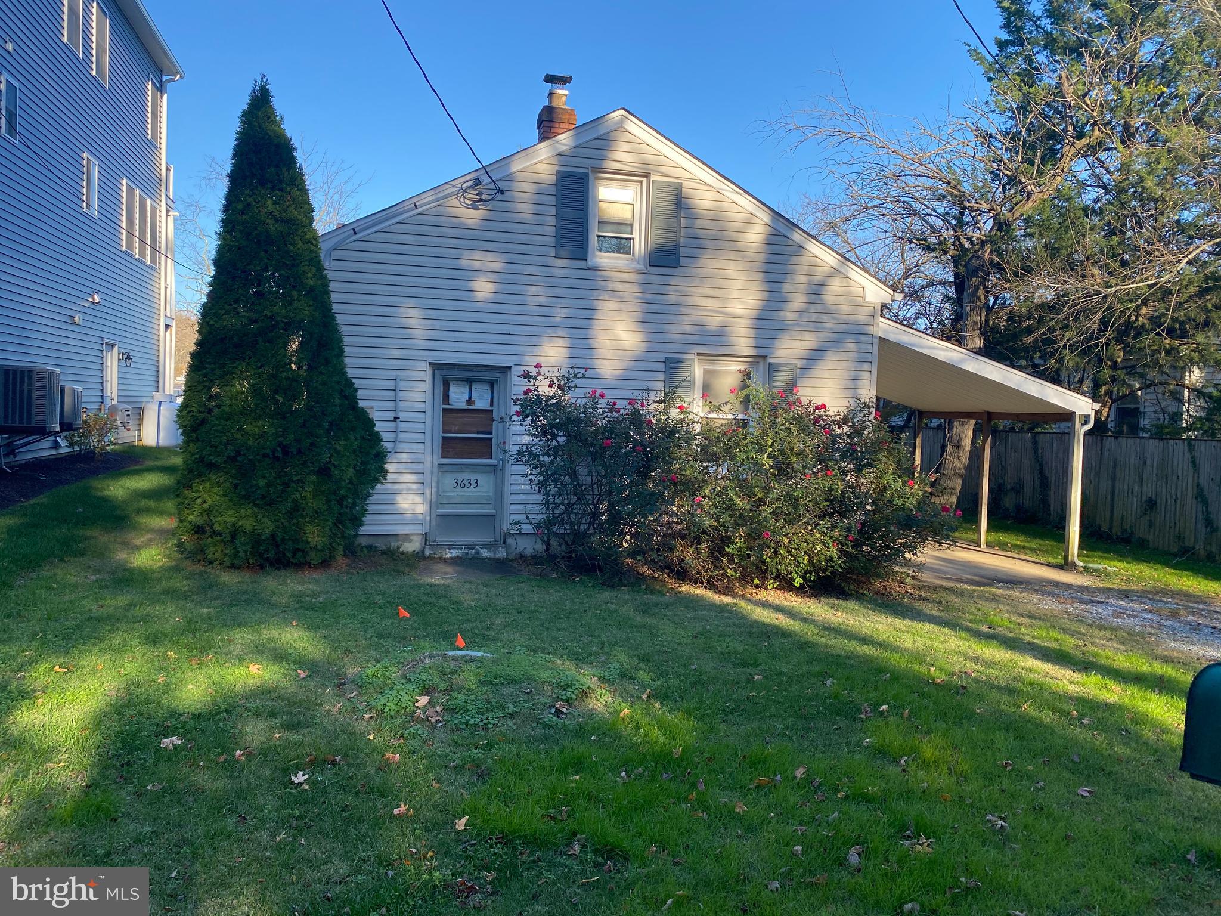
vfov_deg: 53.1
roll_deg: -0.9
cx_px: 610
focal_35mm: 26
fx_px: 917
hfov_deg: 67.3
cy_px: 458
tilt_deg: -2.6
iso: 32
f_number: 1.8
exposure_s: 1/762
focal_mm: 4.25
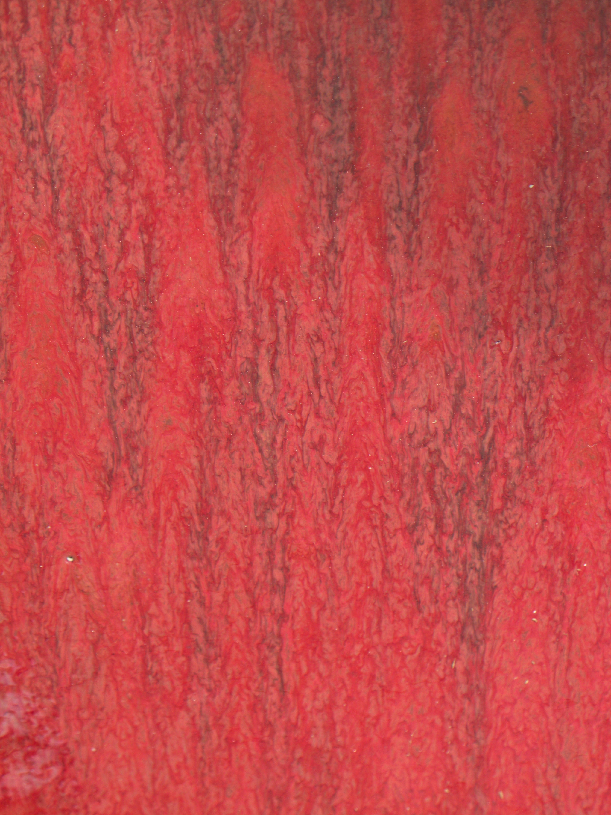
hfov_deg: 14.4
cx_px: 306
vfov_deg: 19.1
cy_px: 408
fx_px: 2424
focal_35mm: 103
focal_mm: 22.05
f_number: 3.8
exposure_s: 1/80
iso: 80
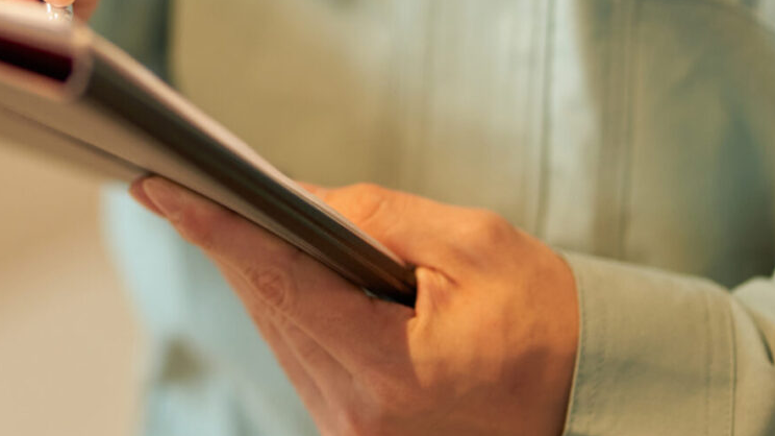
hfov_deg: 11.0
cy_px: 25
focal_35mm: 194
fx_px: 3986
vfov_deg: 6.2
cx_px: 73
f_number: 1.8
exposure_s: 1/100
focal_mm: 85
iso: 400
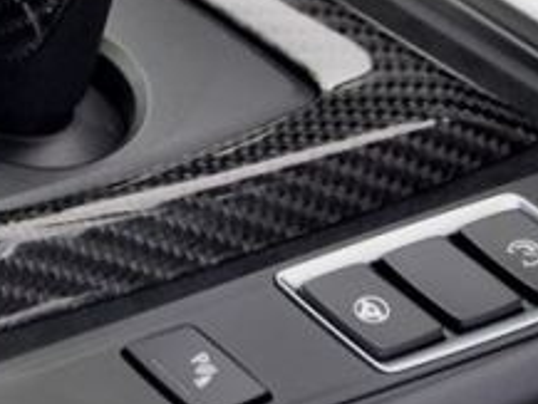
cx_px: 17
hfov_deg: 7.7
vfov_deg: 5.8
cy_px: -31
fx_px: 3996
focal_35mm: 257
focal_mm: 66
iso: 3200
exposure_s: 1/30
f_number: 5.6
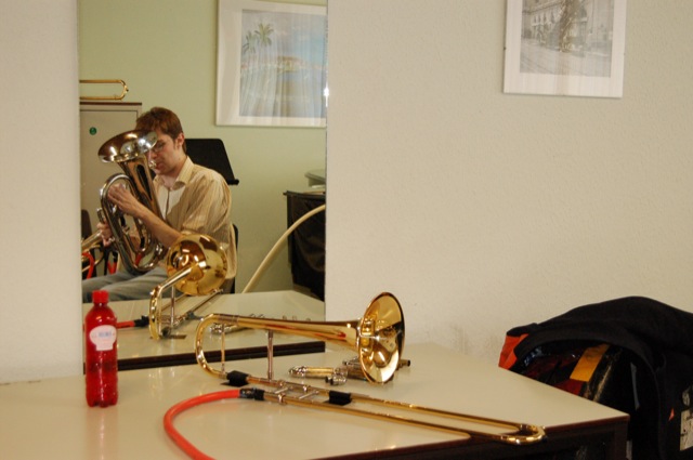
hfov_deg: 35.1
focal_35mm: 57
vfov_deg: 23.7
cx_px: 346
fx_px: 1096
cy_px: 230
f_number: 4.8
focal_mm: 38
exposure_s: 1/60
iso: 1600
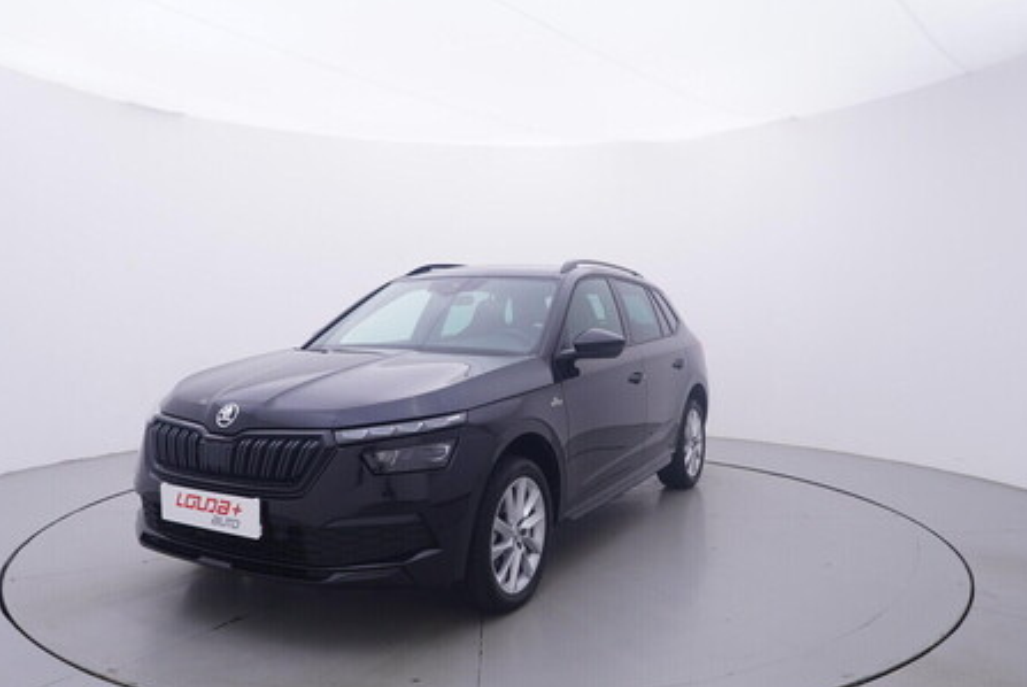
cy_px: 362
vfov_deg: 47.1
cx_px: 493
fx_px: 789
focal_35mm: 28
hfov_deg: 66.1
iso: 200
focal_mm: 15
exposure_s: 1/80
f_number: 5
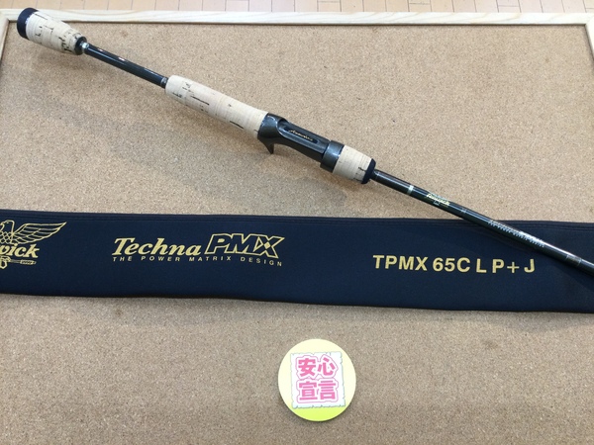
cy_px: 222
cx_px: 297
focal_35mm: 31
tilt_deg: -69.8
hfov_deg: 58.4
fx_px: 532
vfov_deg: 45.4
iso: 50
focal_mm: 3.3
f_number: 2.4
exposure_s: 1/30
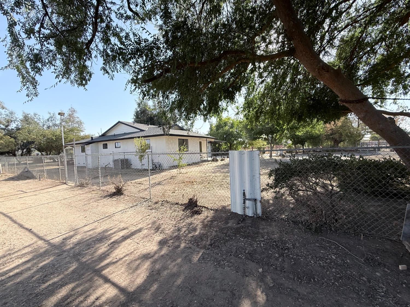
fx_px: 166
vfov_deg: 85.7
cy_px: 154
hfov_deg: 102.1
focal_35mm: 14
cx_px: 205
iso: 64
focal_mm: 2.22
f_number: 2.2
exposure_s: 1/985
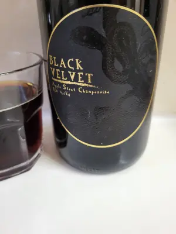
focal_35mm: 26
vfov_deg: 67.3
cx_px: 88
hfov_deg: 53.1
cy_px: 117
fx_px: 176
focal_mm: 5.4
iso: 640
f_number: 1.8
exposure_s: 1/33.3
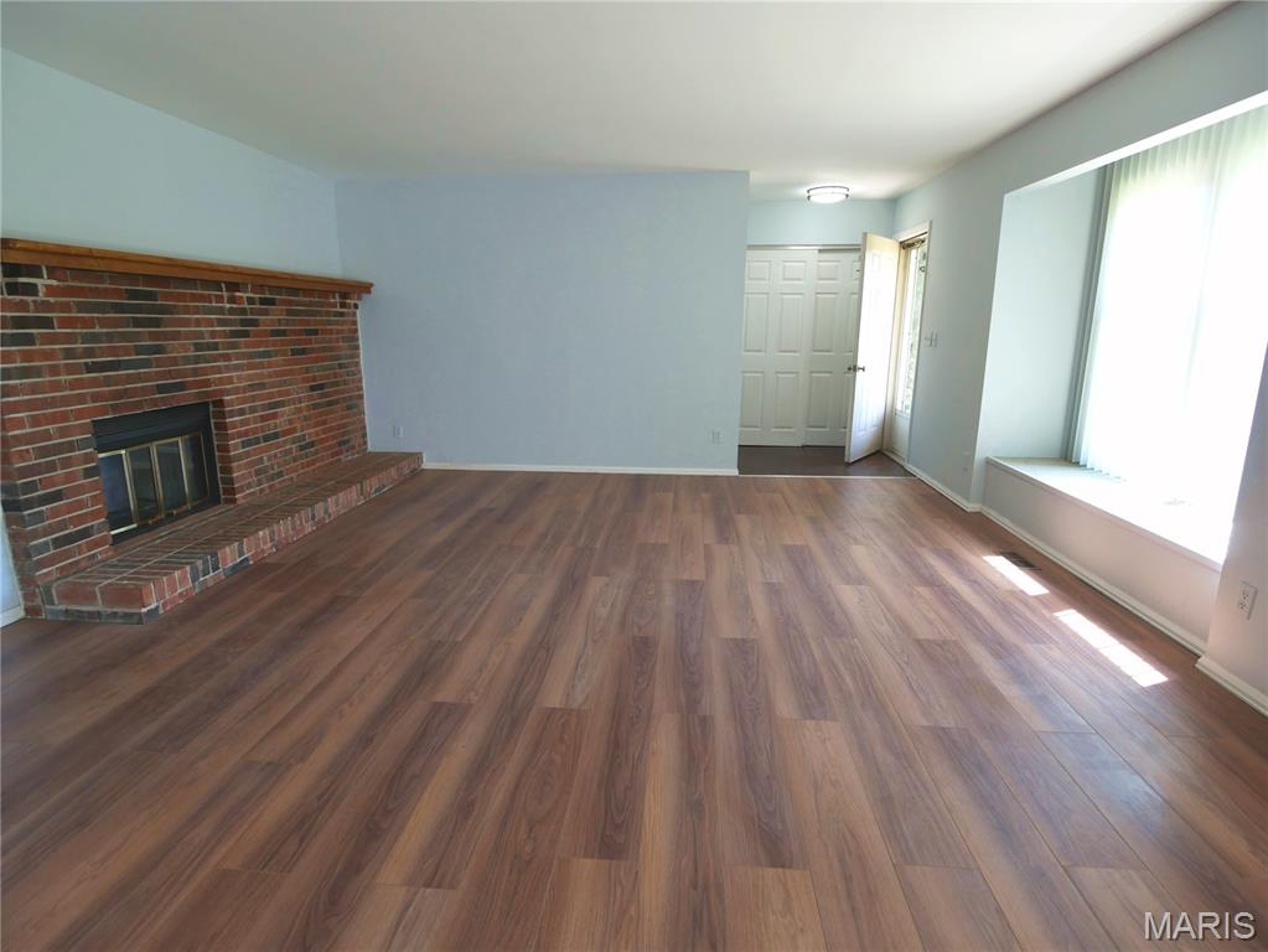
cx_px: 634
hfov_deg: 87.7
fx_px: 660
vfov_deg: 71.6
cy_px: 476
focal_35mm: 18
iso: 200
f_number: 4
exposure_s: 1/100
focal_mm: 9
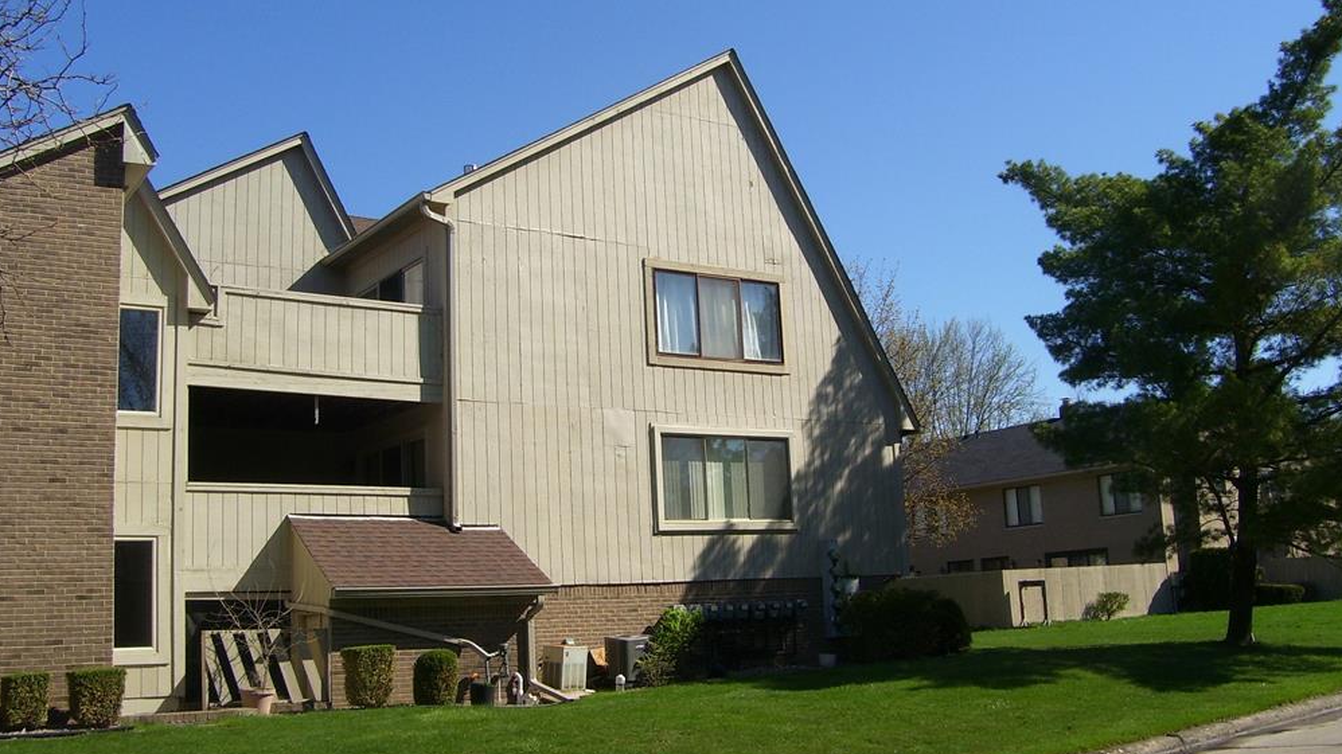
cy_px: 321
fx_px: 1352
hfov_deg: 52.8
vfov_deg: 31.1
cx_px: 679
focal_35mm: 38
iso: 80
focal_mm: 5.6
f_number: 4.8
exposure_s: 1/500
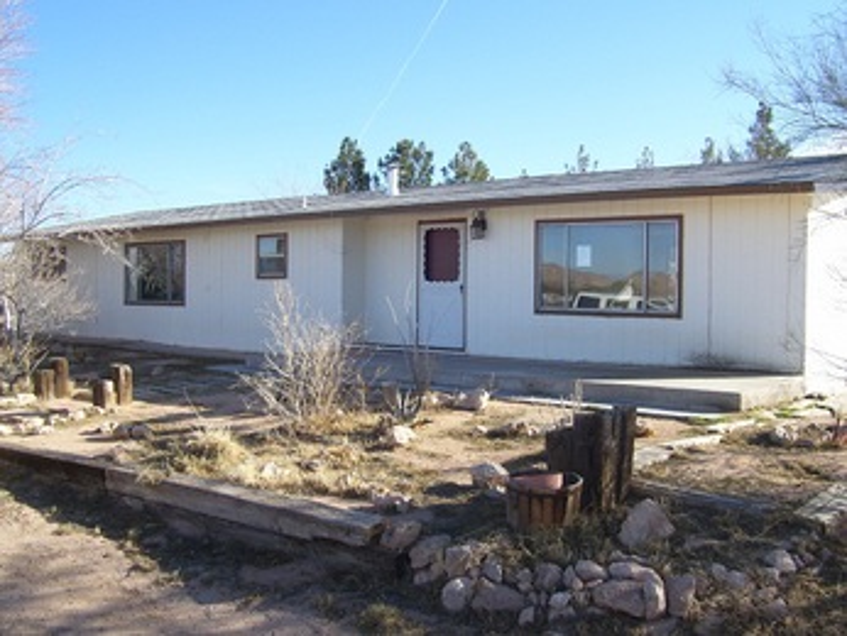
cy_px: 318
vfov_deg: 39.7
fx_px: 881
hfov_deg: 51.3
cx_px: 424
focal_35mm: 36
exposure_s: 1/250
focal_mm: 6
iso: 80
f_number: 4.8
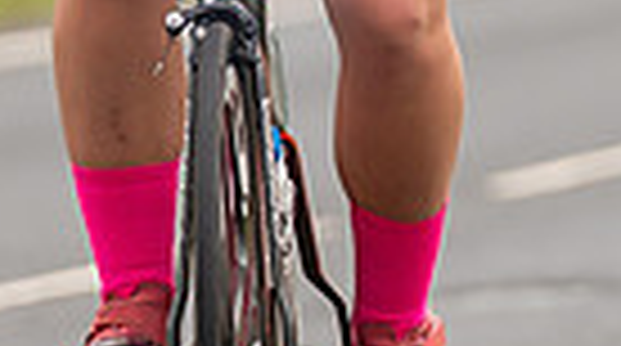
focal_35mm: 1680
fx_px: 27610
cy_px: -530
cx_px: 86
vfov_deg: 0.7
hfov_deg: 1.3
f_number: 3.5
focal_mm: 194
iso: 200
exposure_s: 1/1000
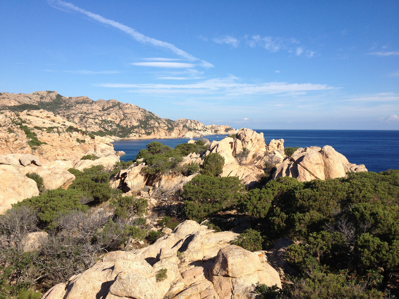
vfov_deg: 40.7
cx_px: 200
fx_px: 403
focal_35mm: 35
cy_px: 150
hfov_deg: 52.6
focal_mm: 4.28
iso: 64
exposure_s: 1/1842
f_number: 2.4
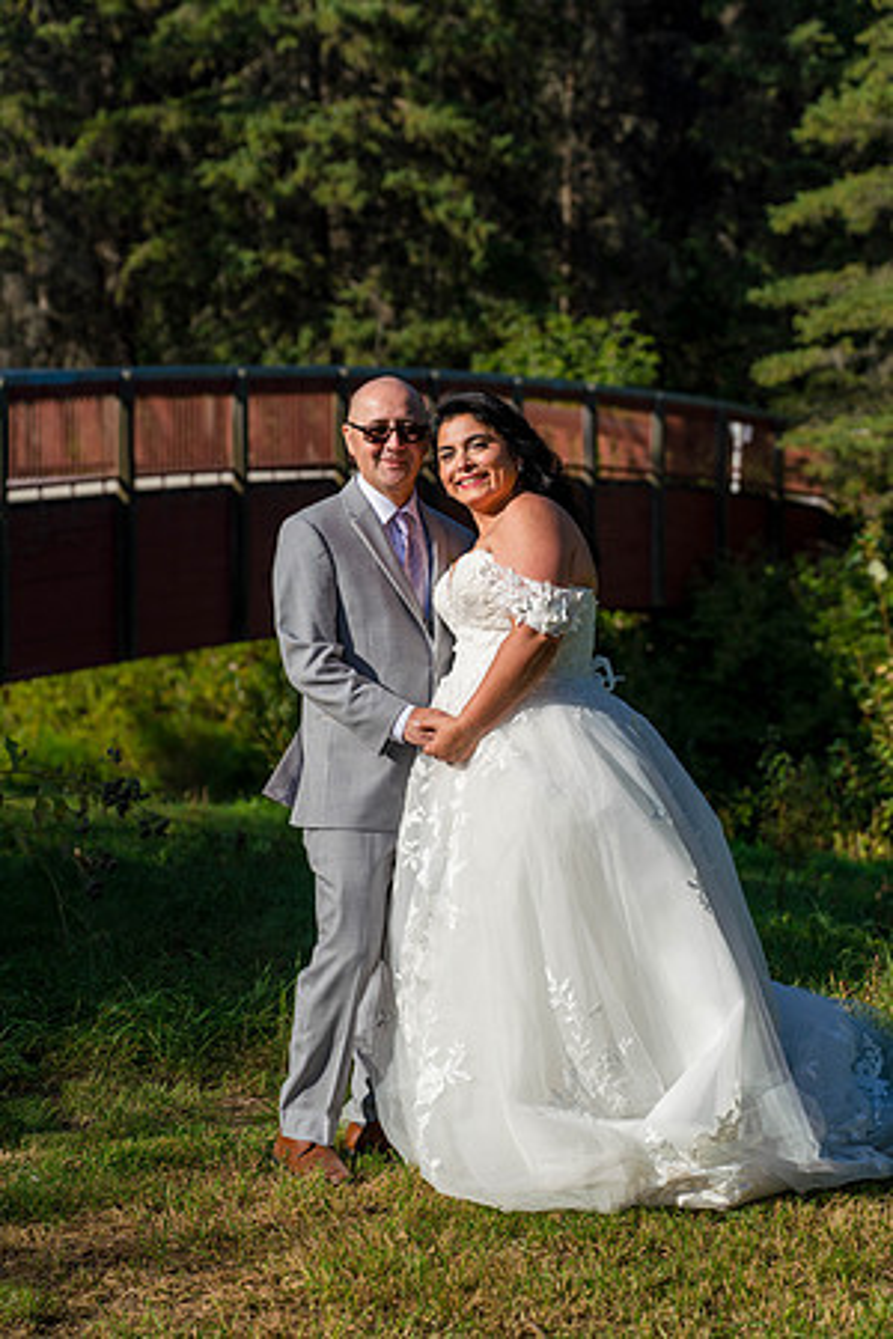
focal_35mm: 86
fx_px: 3200
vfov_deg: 23.6
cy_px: 670
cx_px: 446
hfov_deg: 15.9
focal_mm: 86
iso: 250
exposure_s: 1/2500
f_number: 4
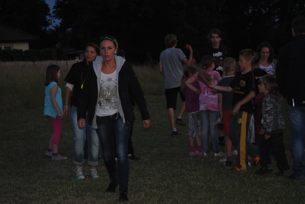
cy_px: 102
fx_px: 890
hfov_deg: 19.4
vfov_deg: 13.1
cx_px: 152
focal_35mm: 105
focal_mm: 70
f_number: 4
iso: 200
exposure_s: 1/60
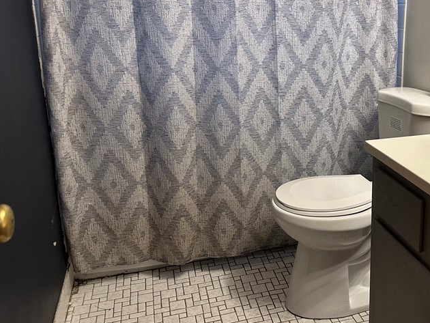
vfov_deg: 36.6
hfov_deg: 46.3
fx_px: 485
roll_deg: +0.1
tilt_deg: -13.2
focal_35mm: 39
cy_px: 115
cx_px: 316
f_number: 1.78
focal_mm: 6.86
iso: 200
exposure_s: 1/60
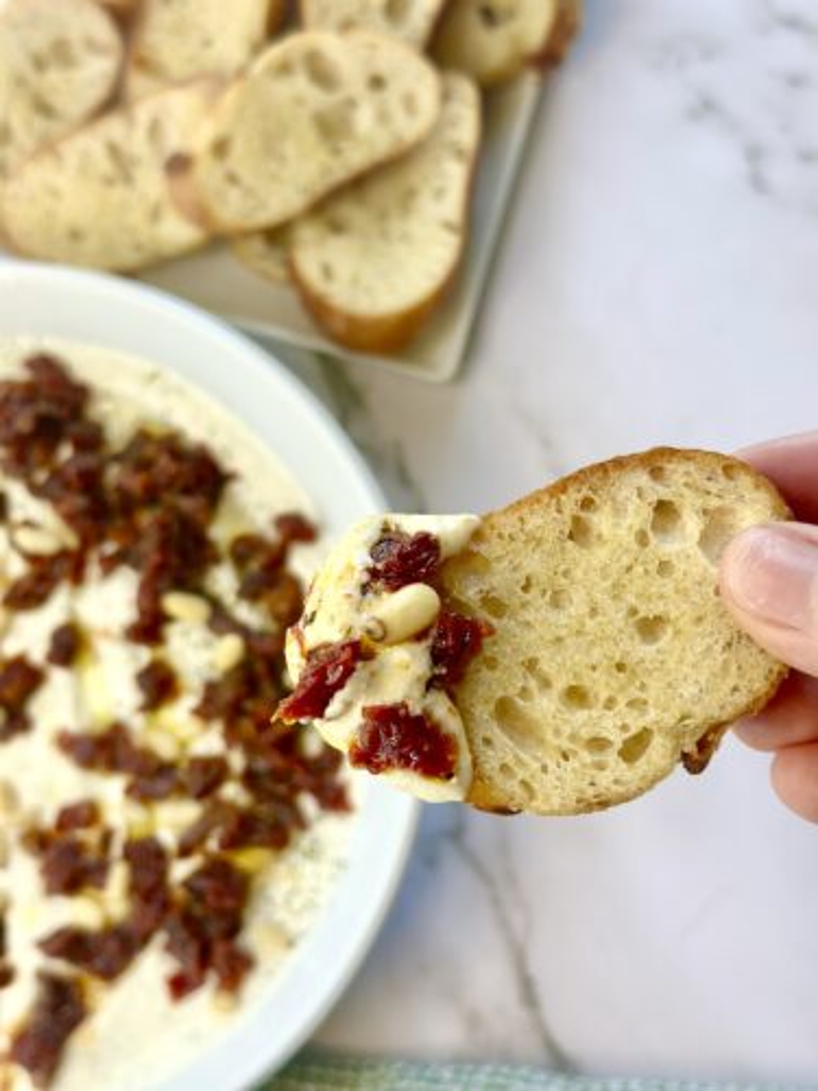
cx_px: 409
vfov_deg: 39.7
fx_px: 1512
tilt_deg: -80.5
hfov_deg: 30.3
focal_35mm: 48
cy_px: 546
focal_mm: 6.86
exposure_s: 1/143
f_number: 1.78
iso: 64
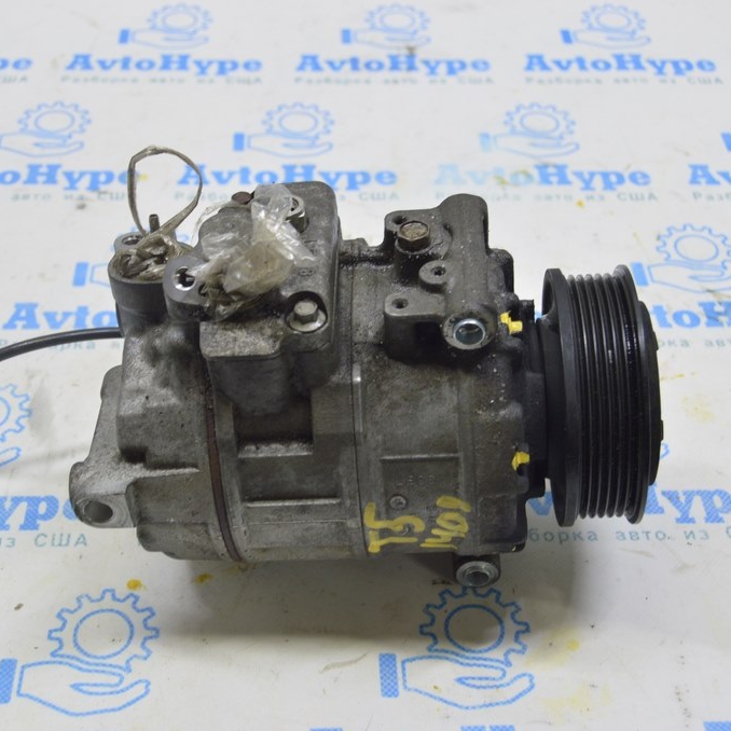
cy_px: 366
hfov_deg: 34.0
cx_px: 323
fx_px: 1195
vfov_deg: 34.0
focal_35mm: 50
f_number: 5.6
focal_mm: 26
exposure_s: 1/20
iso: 400
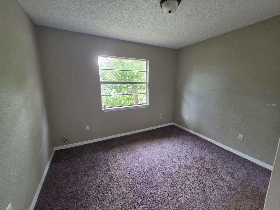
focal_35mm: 13
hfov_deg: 106.2
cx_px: 140
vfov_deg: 89.9
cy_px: 105
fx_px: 105
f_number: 1.9
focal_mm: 2.2
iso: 160
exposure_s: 1/60
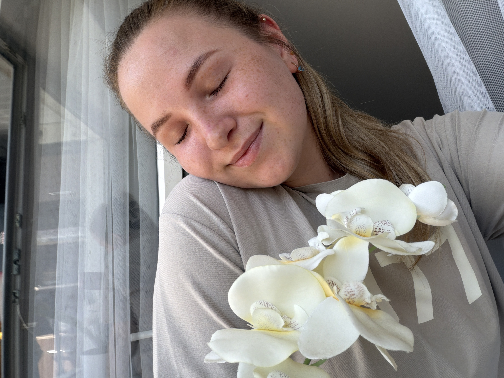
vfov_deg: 58.9
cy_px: 189
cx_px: 252
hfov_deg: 73.9
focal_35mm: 23
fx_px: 335
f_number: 1.9
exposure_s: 1/121
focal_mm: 2.71
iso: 25
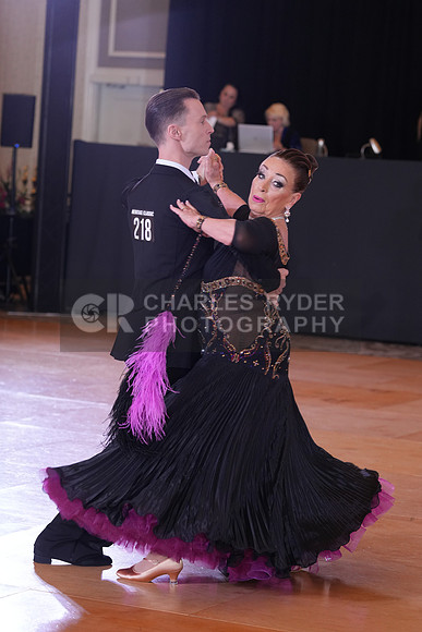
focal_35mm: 109
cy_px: 316
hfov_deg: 12.6
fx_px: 1915
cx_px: 211
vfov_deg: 18.8
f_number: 4.5
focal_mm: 109
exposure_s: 1/200
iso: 1250
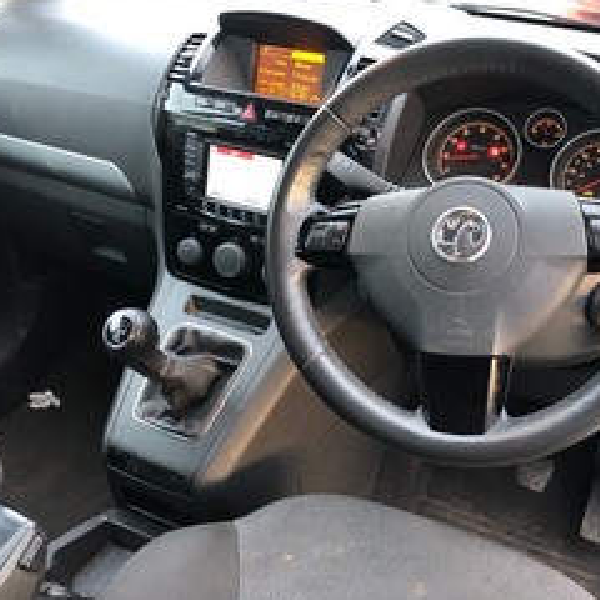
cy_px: 280
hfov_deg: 45.3
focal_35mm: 36
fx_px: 706
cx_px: 405
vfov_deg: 46.0
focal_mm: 4
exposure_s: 1/16
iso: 64
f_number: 1.8
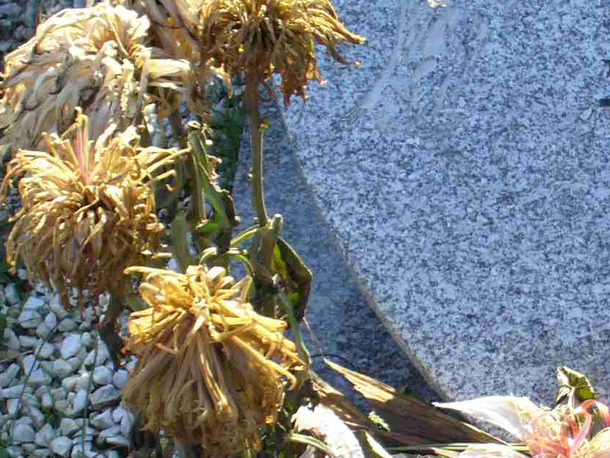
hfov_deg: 16.9
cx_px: 666
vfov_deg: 13.1
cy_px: 321
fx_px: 1992
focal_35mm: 113
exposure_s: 1/250
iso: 80
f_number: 2.8
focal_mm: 6.1
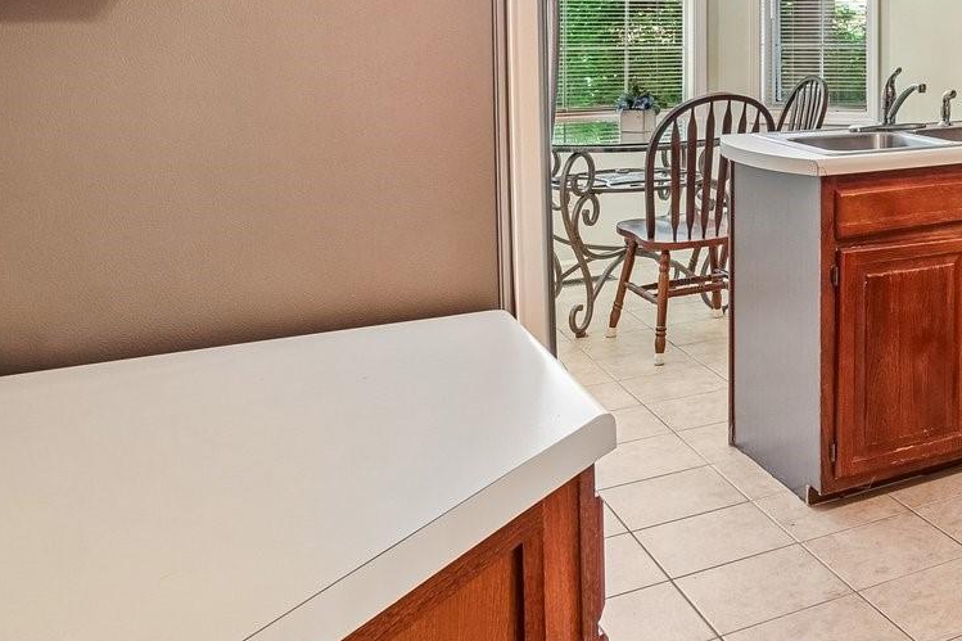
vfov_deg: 30.7
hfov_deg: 36.5
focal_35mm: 41
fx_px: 1095
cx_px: 1157
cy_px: 28
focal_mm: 10
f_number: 8
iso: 400
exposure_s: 1/3.33
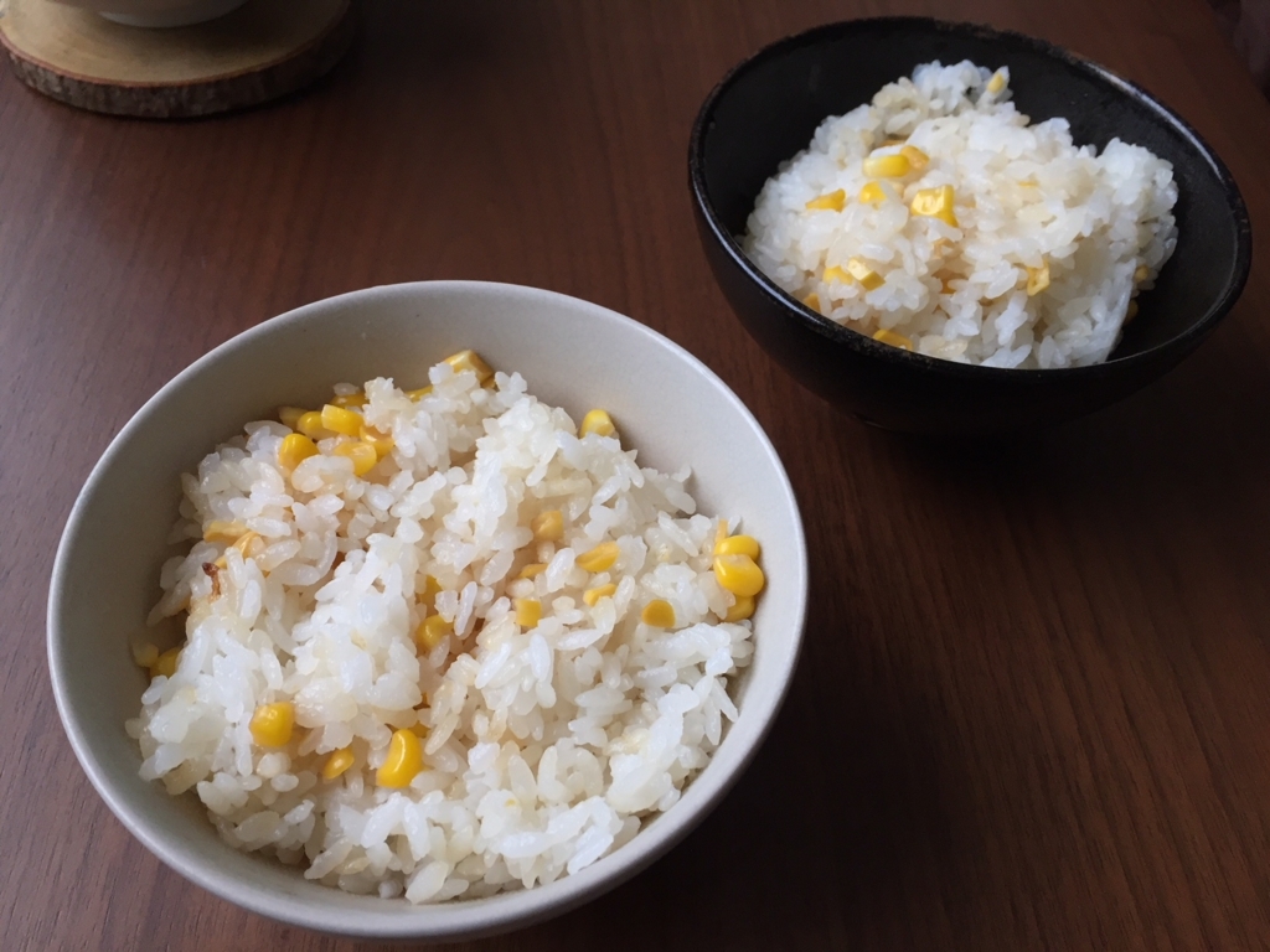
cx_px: 635
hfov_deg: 61.7
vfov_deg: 48.2
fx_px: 1064
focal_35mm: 29
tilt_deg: -52.7
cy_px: 476
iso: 32
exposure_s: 1/40
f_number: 2.2
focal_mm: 4.15
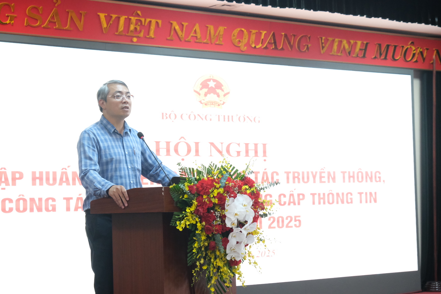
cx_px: 220
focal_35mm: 83
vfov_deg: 16.5
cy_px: 147
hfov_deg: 24.5
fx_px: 1017
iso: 6400
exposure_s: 1/125
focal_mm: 55
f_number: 6.4
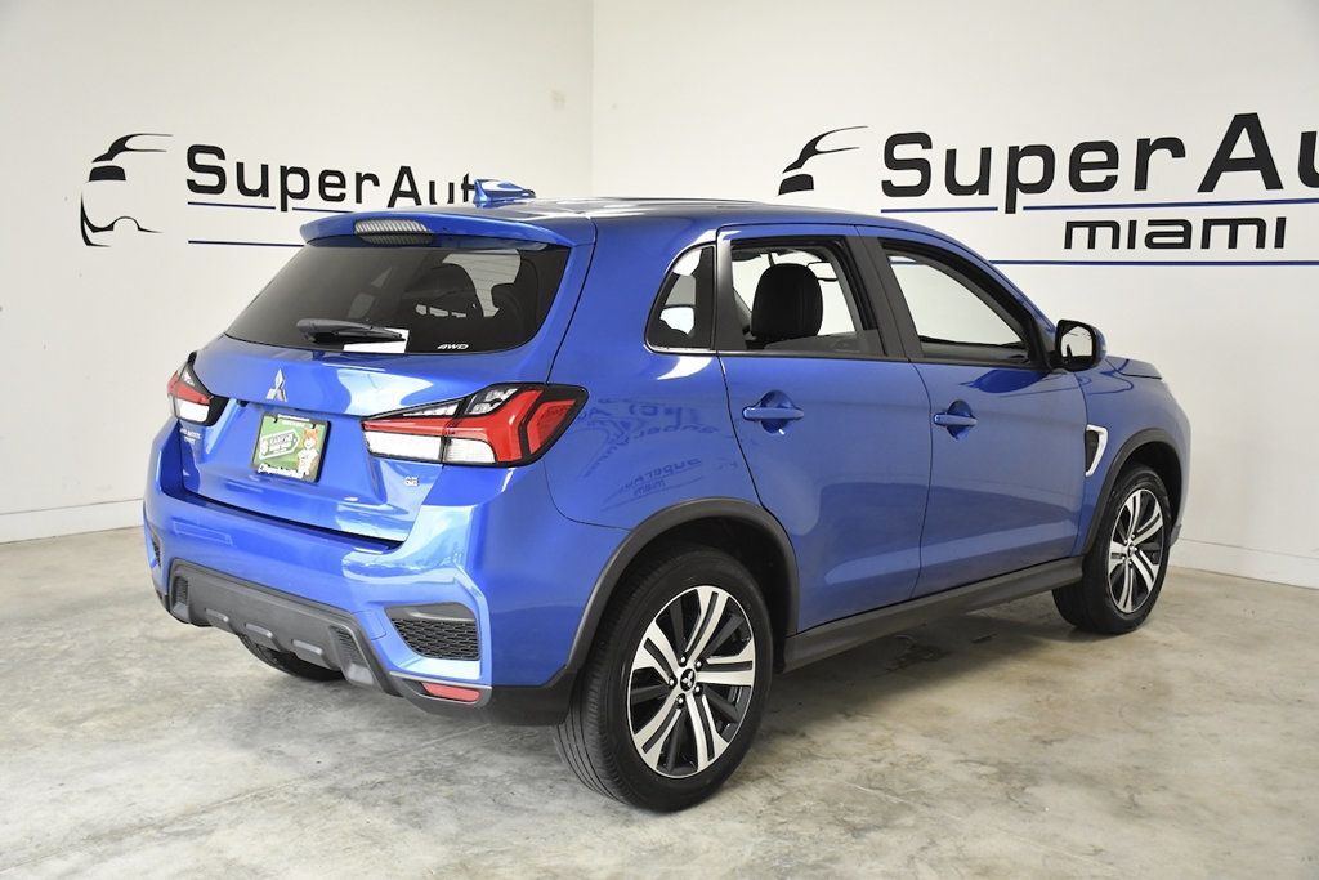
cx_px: 660
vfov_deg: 36.9
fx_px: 1319
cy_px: 440
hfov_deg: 53.1
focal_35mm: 36
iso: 2500
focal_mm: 24
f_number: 3.8
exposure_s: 1/1250
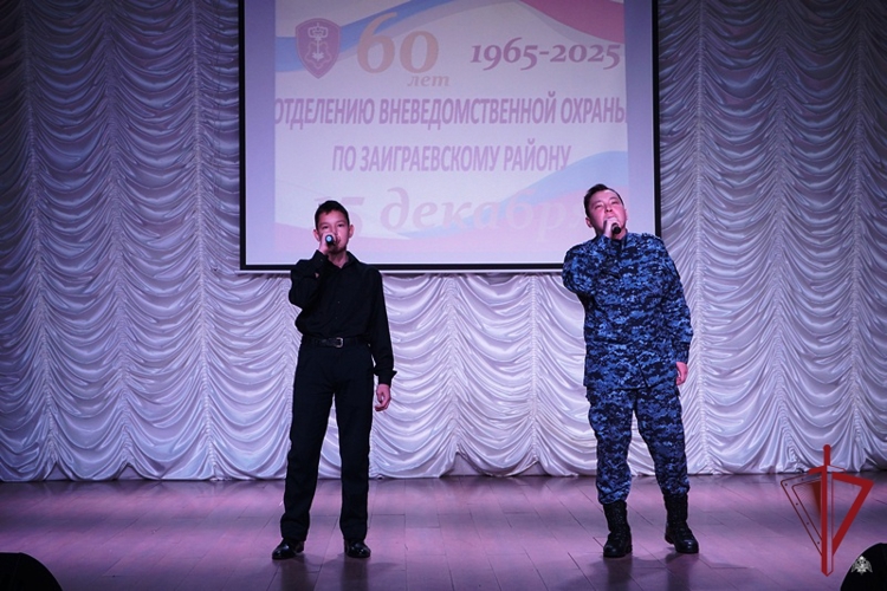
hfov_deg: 31.2
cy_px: 296
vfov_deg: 21.1
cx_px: 444
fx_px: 1589
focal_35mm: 64
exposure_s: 1/160
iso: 500
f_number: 5
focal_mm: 43
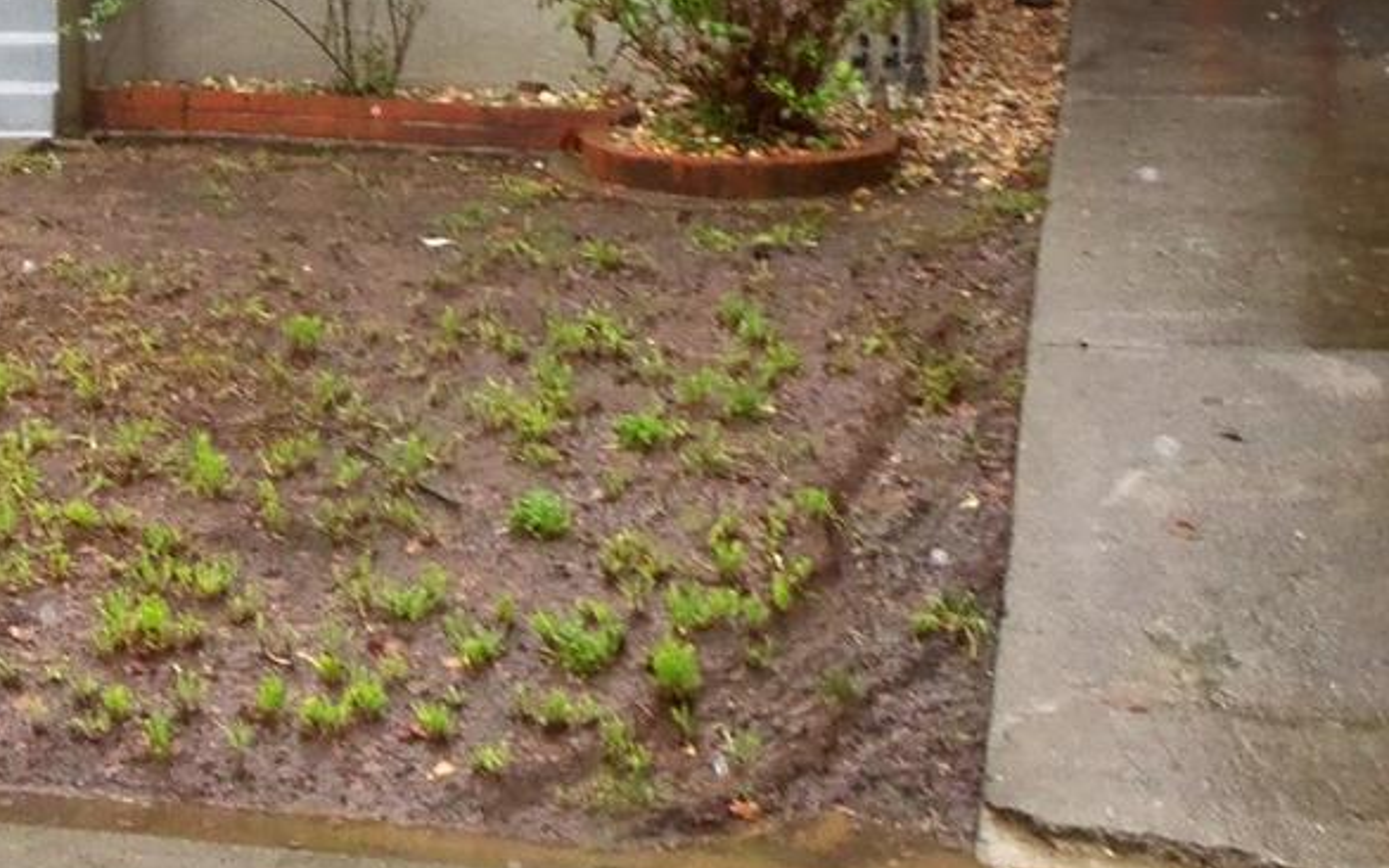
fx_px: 2876
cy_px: -85
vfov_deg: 16.6
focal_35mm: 76
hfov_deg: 26.1
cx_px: 100
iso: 250
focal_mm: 5.1
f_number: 3.3
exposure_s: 1/60
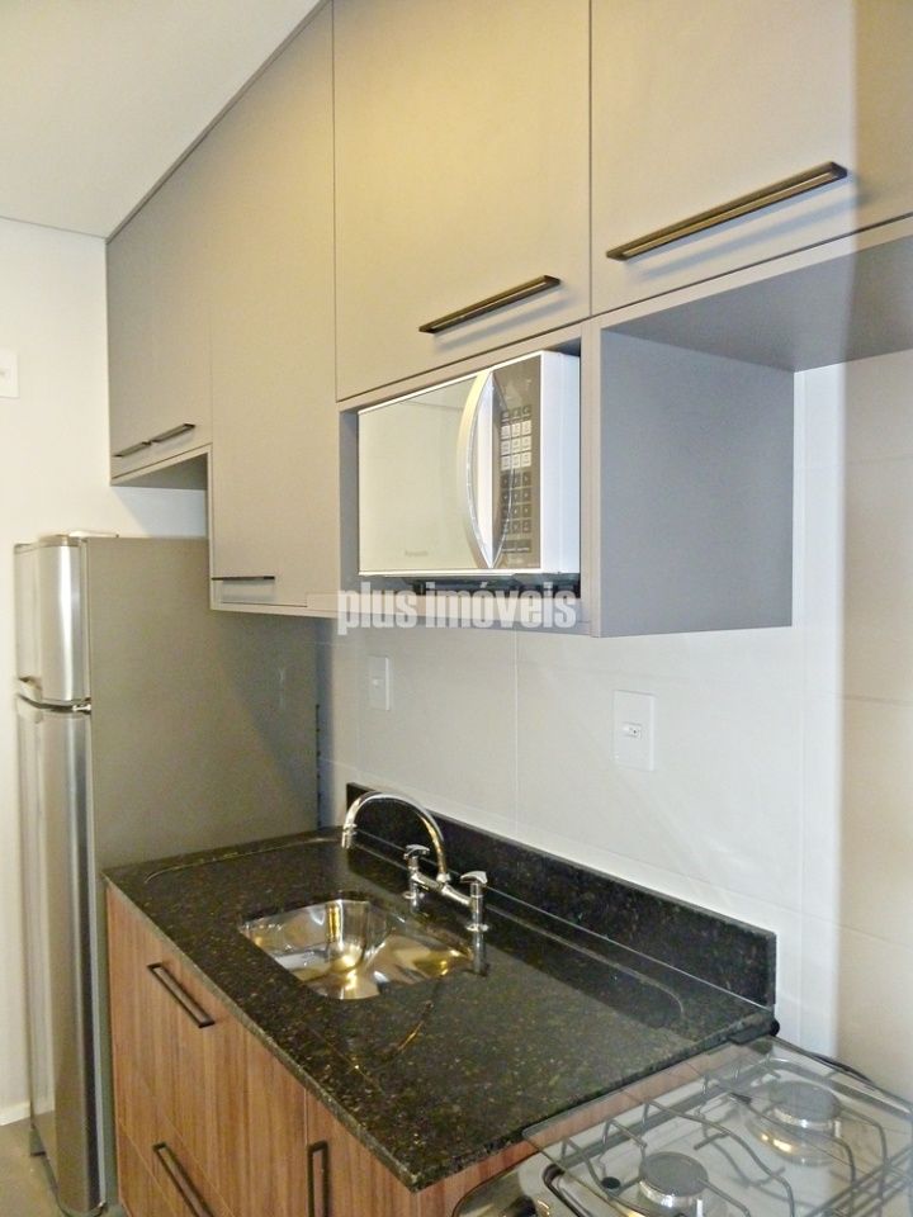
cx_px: 456
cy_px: 608
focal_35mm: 25
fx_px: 879
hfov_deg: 54.9
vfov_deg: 69.4
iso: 320
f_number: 3.3
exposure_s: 1/30
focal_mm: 4.1
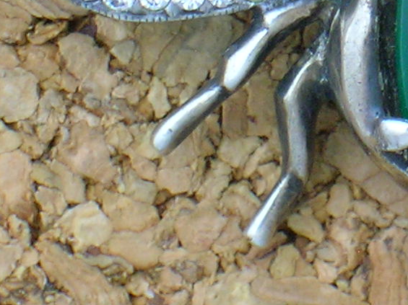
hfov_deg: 4.9
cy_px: -109
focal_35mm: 401
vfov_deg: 3.7
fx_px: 4723
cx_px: 473
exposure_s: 1/3.8
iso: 109
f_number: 4.8
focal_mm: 16.4
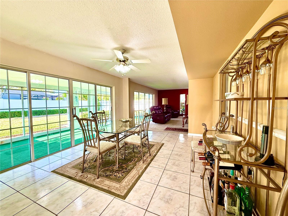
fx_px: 116
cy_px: 108
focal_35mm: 14
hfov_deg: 102.1
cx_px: 144
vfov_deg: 85.7
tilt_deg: -2.6
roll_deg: +0.1
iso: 125
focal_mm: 2.22
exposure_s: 1/120
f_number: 2.2
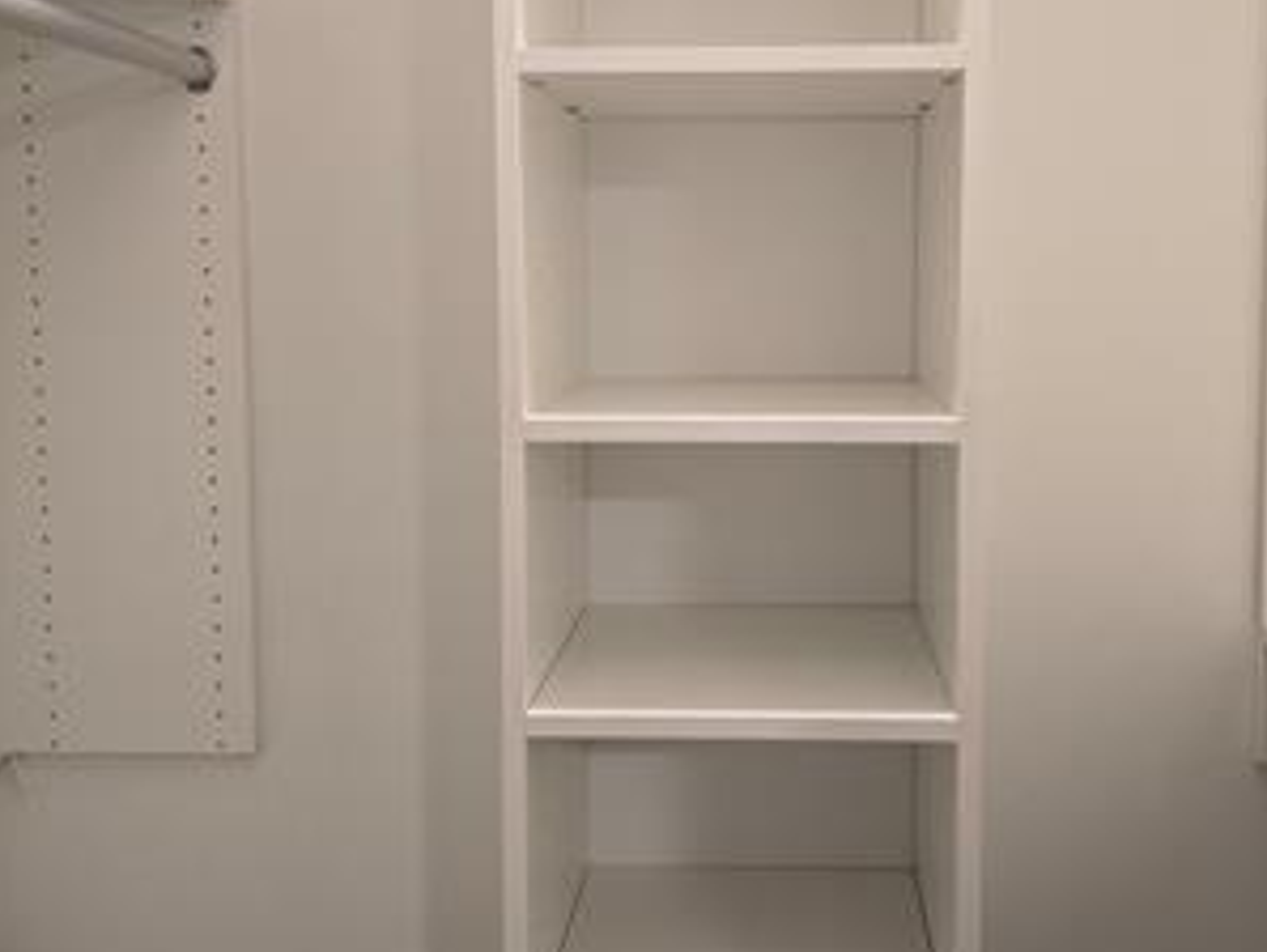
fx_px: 1355
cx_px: 748
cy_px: 370
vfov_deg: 38.5
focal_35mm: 37
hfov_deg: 49.8
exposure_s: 1/120
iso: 500
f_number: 1.7
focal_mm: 6.3
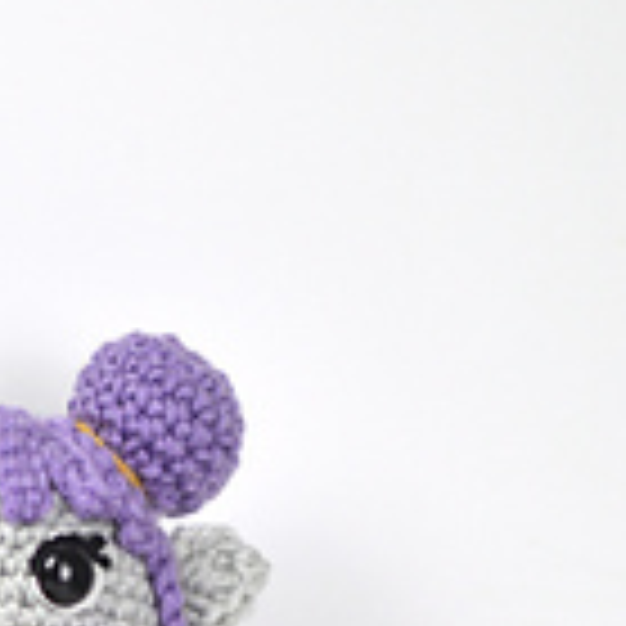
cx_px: -482
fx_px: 4214
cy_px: 892
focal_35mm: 206
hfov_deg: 8.2
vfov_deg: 8.3
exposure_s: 1/250
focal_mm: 35
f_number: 2
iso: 200
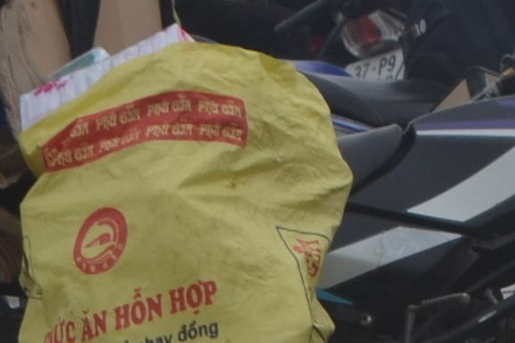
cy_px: 678
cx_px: 596
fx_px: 4420
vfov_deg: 4.4
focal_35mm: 309
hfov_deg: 6.6
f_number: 8
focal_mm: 26
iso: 100
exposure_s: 1/250
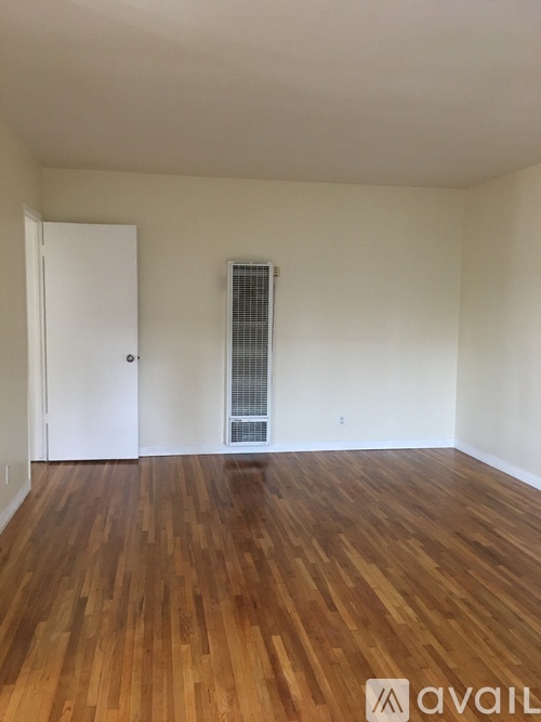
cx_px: 270
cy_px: 361
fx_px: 604
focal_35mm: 29
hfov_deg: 48.2
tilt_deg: -4.8
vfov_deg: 61.7
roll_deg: -1.4
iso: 64
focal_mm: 4.15
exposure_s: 1/4
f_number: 2.2
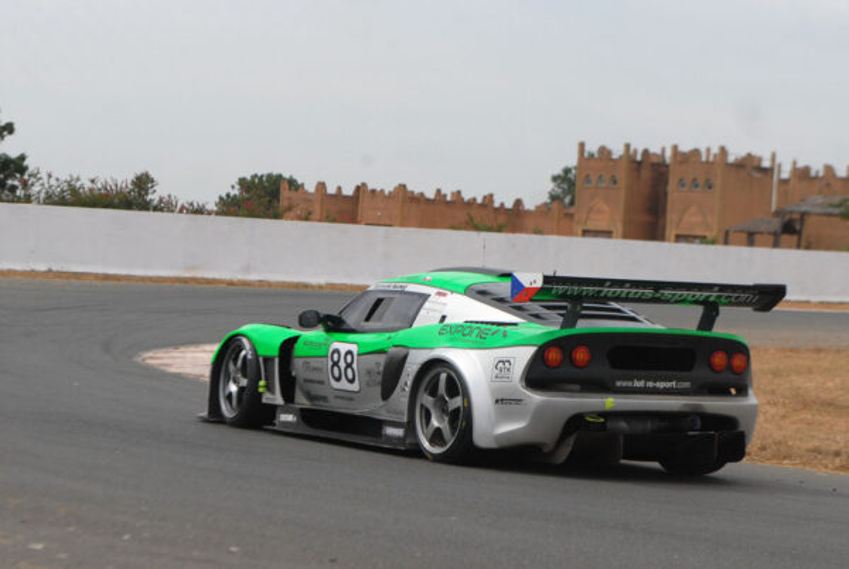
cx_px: 424
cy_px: 284
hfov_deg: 24.2
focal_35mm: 84
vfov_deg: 16.3
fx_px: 1984
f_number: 4.5
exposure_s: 1/2000
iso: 200
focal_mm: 56
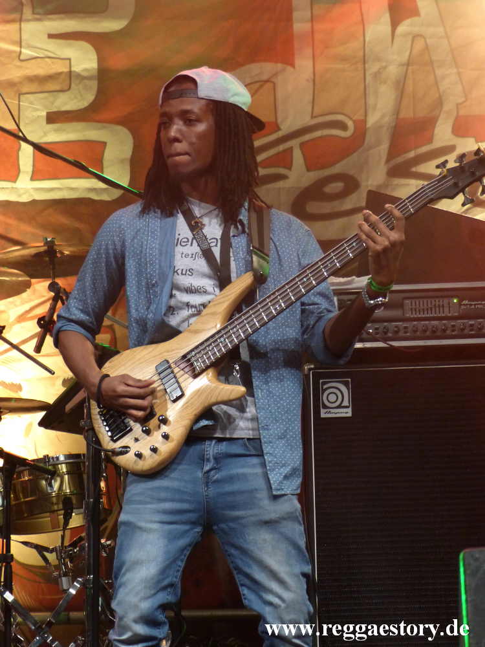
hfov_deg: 10.7
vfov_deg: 14.3
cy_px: 324
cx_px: 242
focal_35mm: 138
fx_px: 2578
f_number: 2.8
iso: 320
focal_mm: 24.8
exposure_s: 1/80
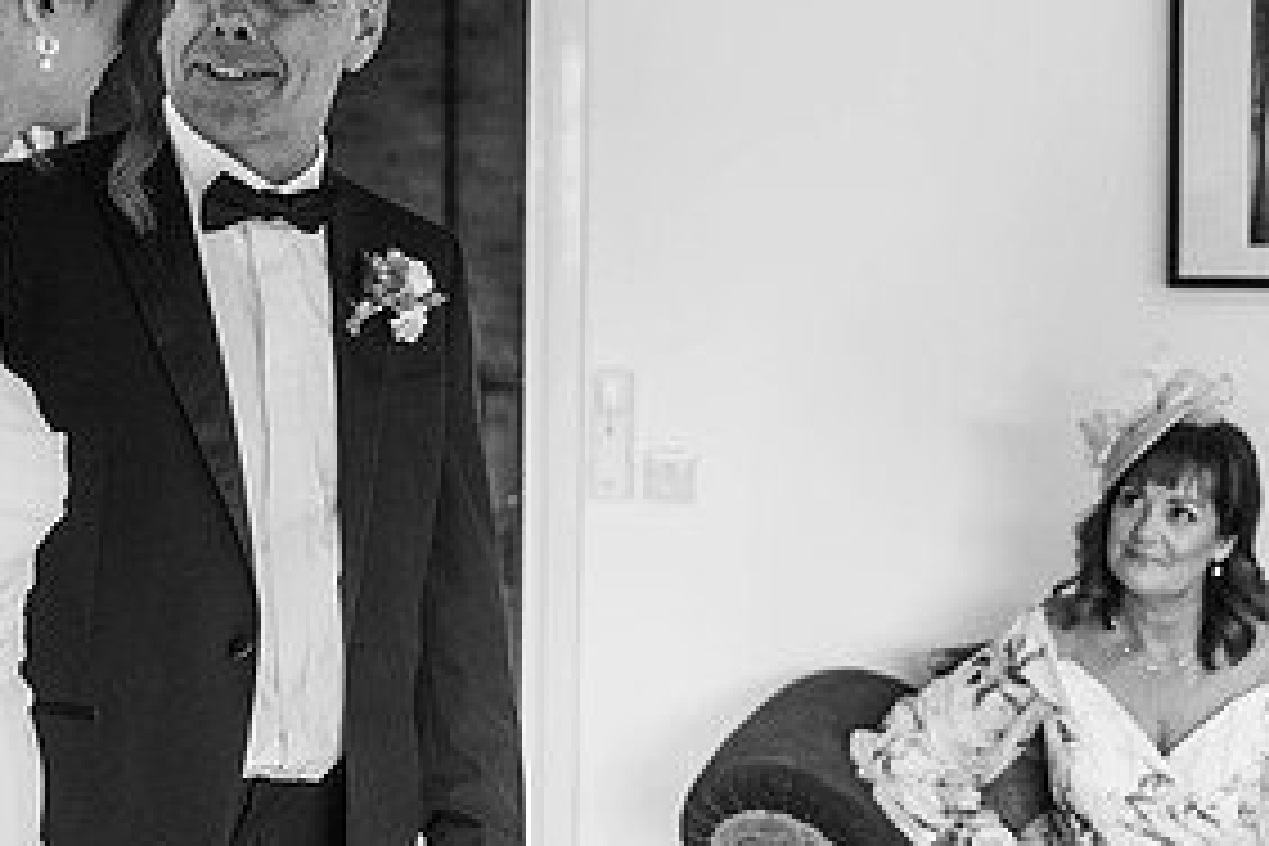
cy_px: 324
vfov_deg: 18.9
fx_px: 2538
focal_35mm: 72
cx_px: 608
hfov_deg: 28.1
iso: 400
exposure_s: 1/200
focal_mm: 35
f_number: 2.2
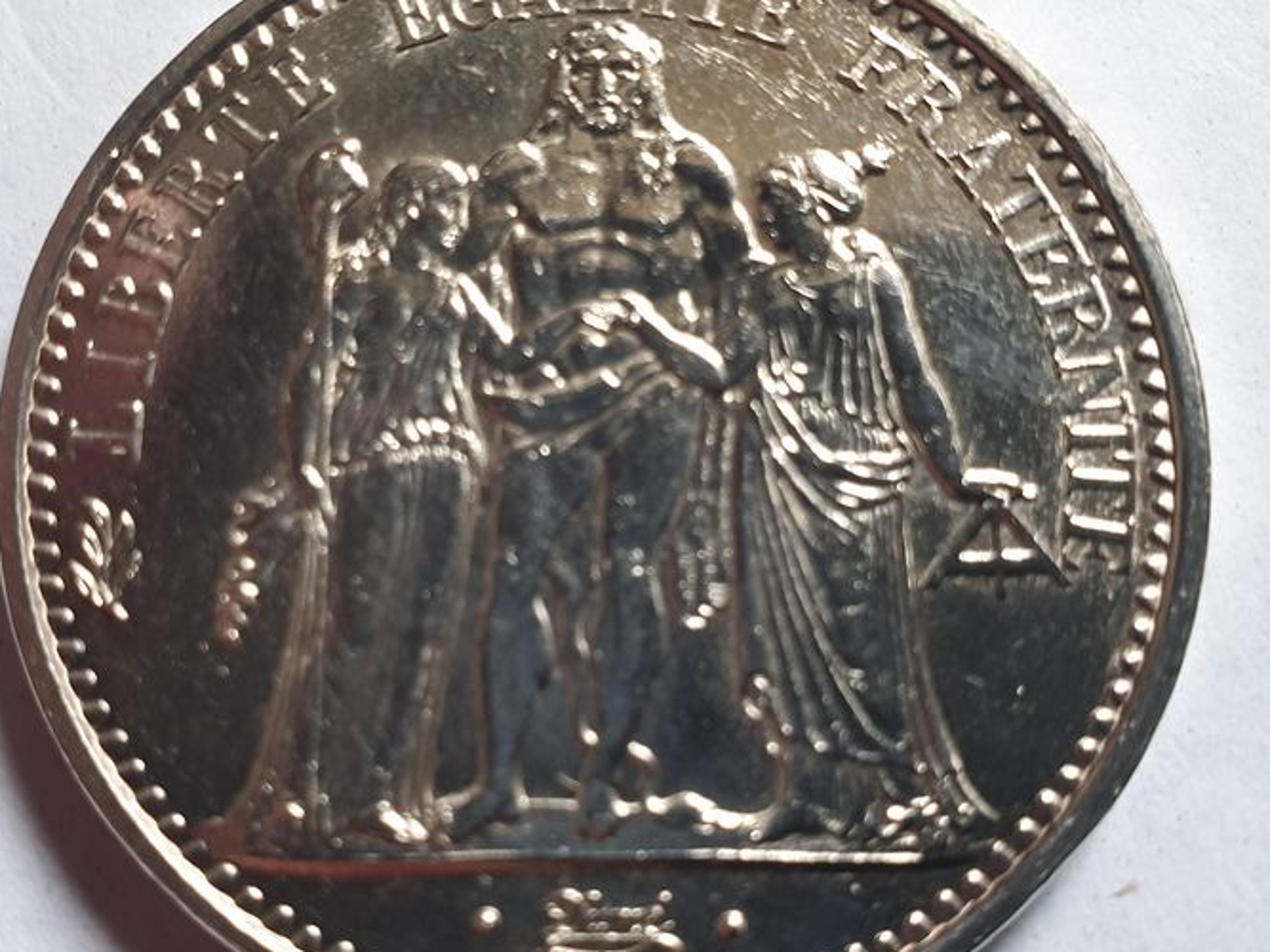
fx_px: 1431
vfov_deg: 36.8
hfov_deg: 47.7
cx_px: 543
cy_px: 514
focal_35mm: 39
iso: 250
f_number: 2.4
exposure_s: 1/50
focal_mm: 4.3
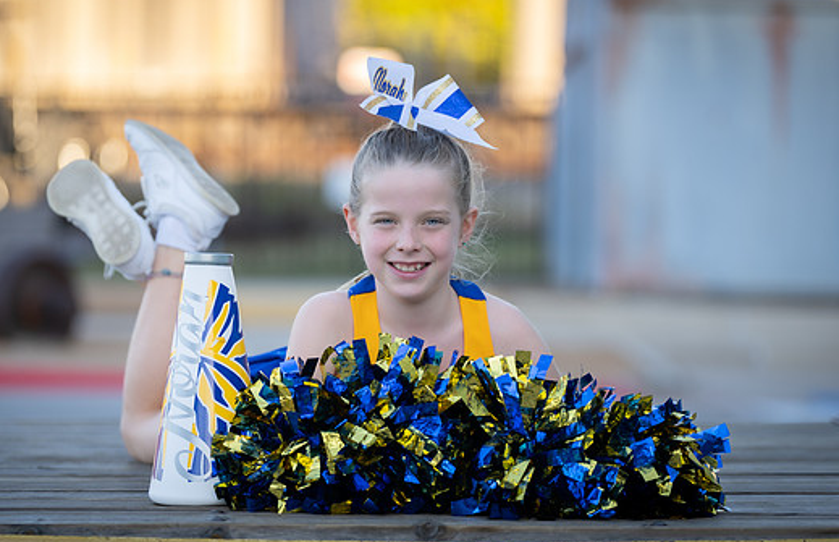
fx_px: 3623
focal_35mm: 157
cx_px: 404
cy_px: 275
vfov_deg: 8.5
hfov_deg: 13.2
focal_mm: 134
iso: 125
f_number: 2.8
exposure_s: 1/320
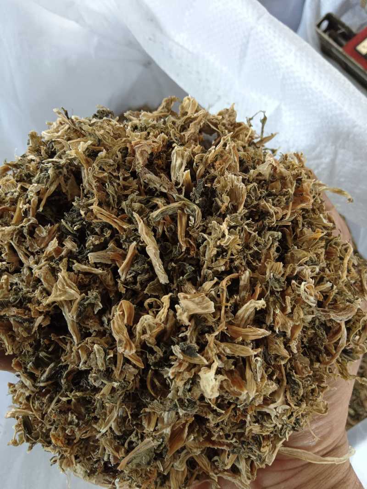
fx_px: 382
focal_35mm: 27
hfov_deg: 51.3
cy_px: 244
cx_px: 184
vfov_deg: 65.3
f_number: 2.2
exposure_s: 1/33.4
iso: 472
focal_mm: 3.66
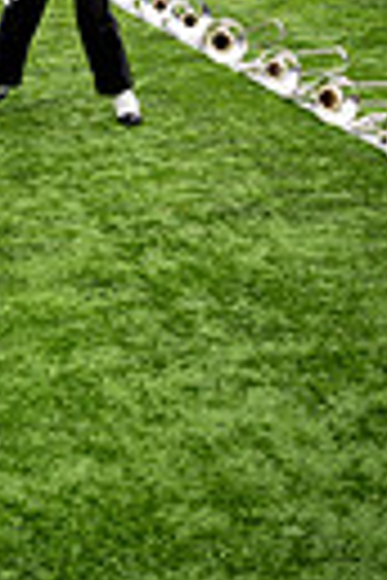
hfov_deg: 15.1
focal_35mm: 84
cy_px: -220
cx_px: -180
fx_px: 1354
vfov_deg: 21.4
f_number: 2.8
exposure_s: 1/500
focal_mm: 24
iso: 100
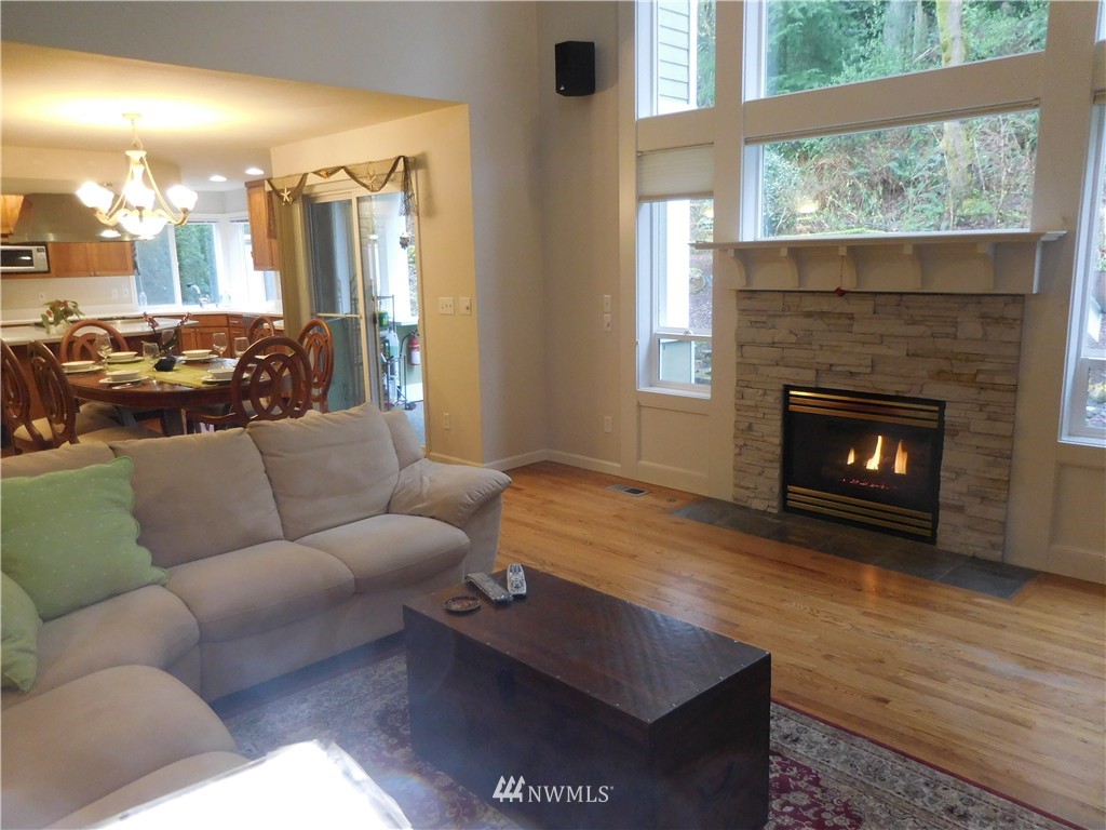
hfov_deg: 69.4
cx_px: 553
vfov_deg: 54.9
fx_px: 799
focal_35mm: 25
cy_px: 415
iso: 360
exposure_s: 1/30
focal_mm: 4.5
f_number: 3.3
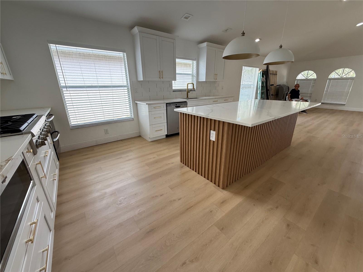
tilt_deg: -17.9
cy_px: 136
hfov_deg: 102.1
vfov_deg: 85.7
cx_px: 182
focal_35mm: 14
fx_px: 147
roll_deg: -0.1
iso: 80
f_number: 2.2
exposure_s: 1/120
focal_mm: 2.22
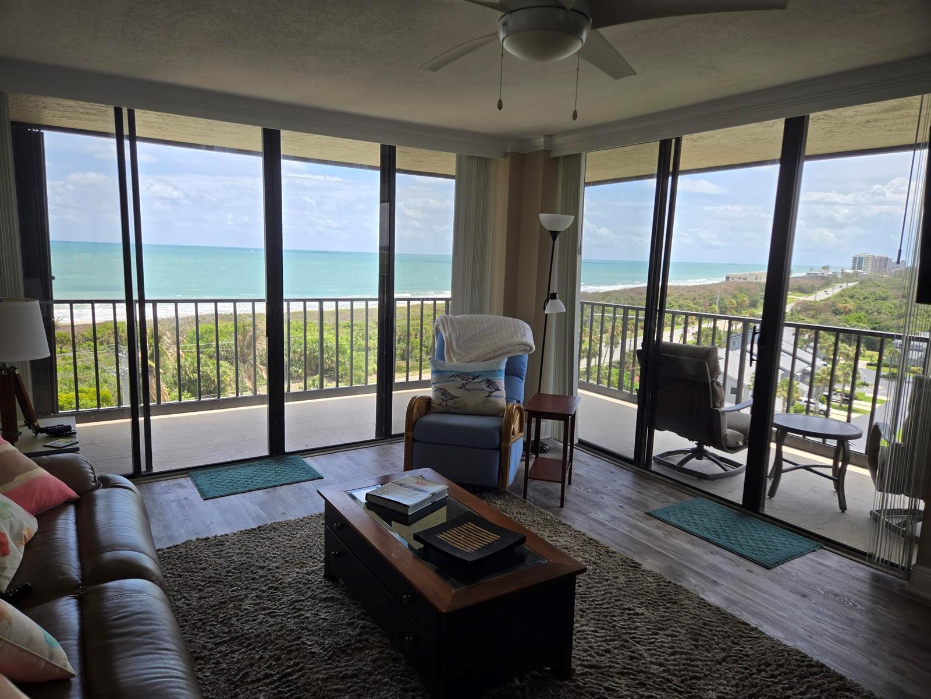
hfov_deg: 73.9
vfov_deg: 58.9
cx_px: 466
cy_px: 350
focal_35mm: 23
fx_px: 619
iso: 25
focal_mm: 5.4
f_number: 1.8
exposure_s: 1/640
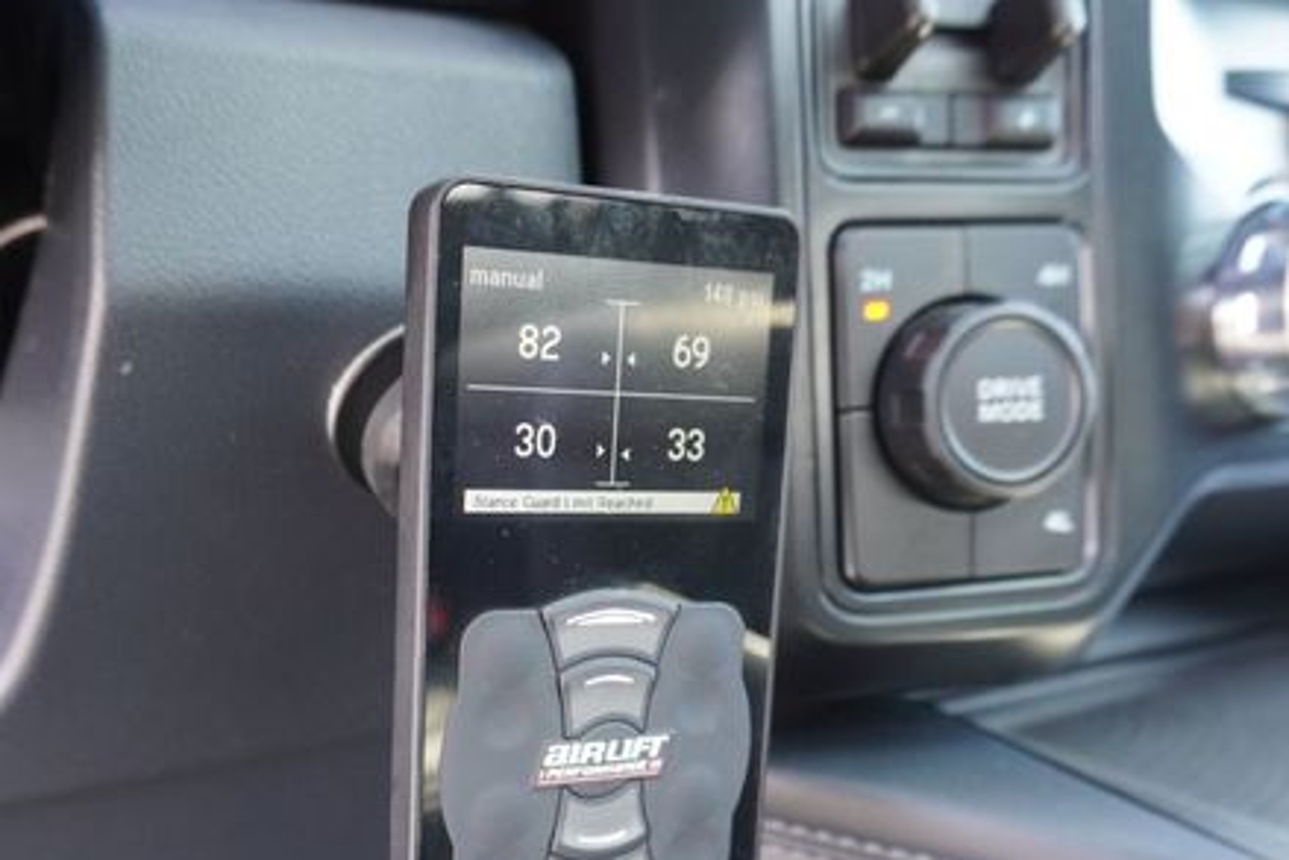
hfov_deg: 54.3
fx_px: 1254
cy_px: 581
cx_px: 564
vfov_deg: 37.4
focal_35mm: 35
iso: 1000
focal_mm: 16
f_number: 4
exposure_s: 1/60
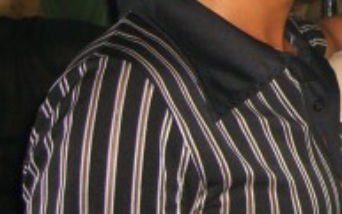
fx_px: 1166
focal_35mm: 125
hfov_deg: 15.6
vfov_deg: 10.4
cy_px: 12
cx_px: 486
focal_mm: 7.9
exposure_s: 1/60
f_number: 2.8
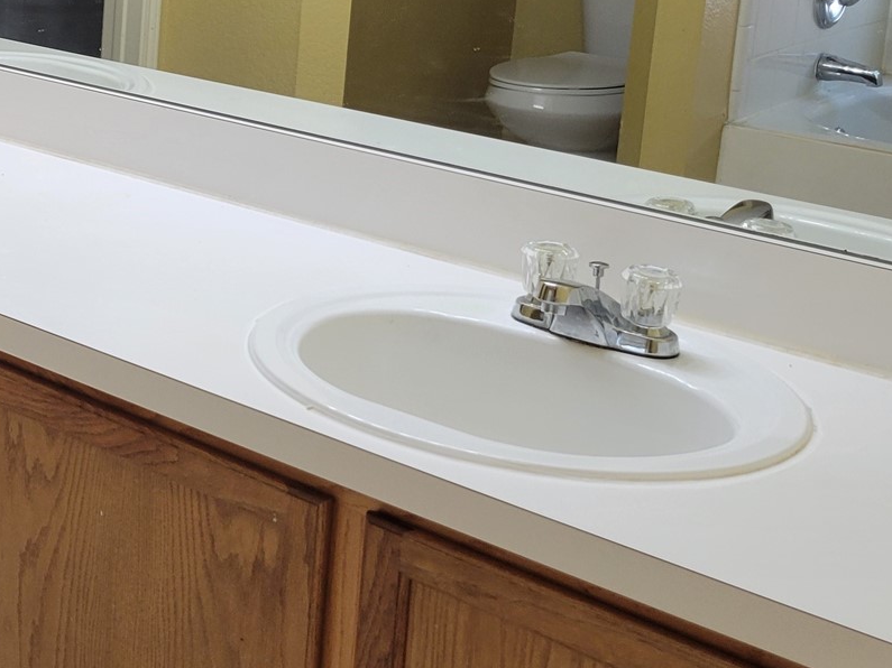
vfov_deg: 21.4
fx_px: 1726
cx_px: -192
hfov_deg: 25.8
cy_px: 58
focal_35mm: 67
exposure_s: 1/120
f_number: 1.8
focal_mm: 5.4
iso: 125
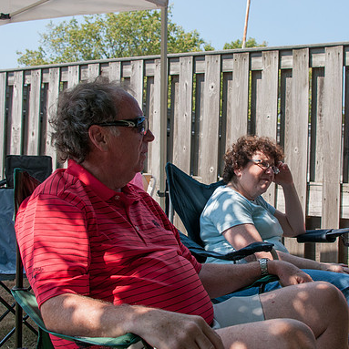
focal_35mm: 54
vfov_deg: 31.6
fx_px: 616
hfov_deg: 31.4
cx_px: 227
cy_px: 174
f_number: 5.6
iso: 250
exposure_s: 1/640
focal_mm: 28
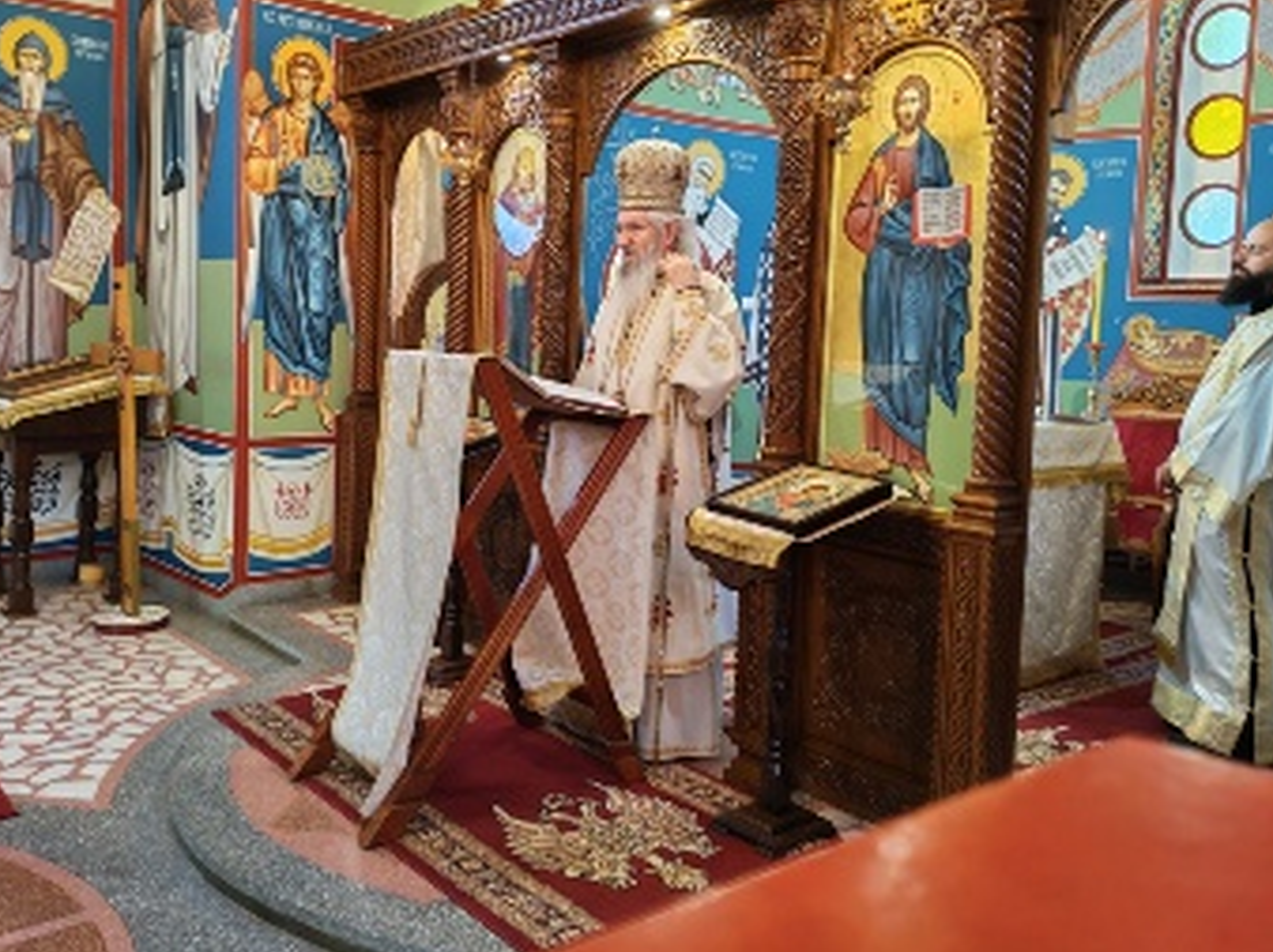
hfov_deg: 56.8
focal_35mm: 32
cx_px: 580
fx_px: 1176
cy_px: 418
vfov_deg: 44.0
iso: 1600
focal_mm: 6.12
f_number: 1.9
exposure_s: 1/50
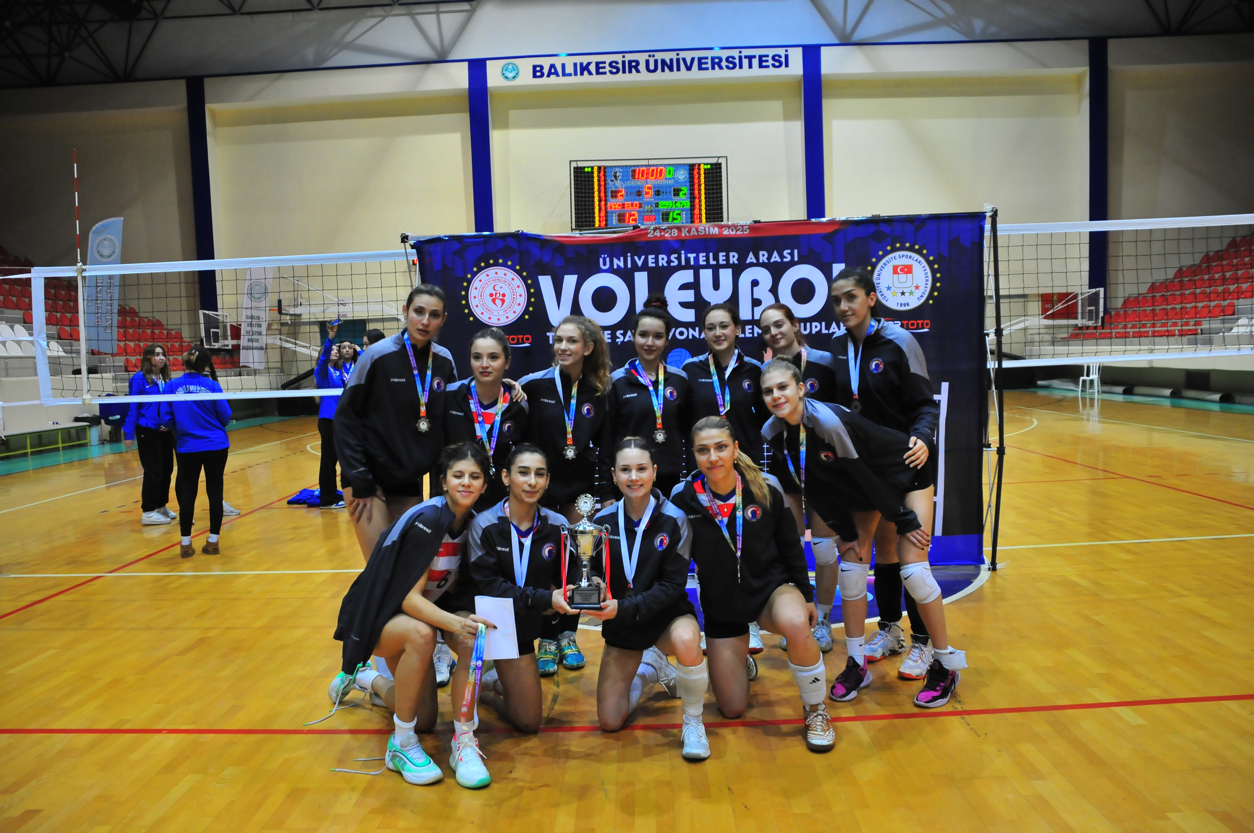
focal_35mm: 30
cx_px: 627
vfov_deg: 43.5
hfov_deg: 62.0
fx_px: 1044
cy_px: 416
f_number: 3.5
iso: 800
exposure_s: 1/30
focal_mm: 20
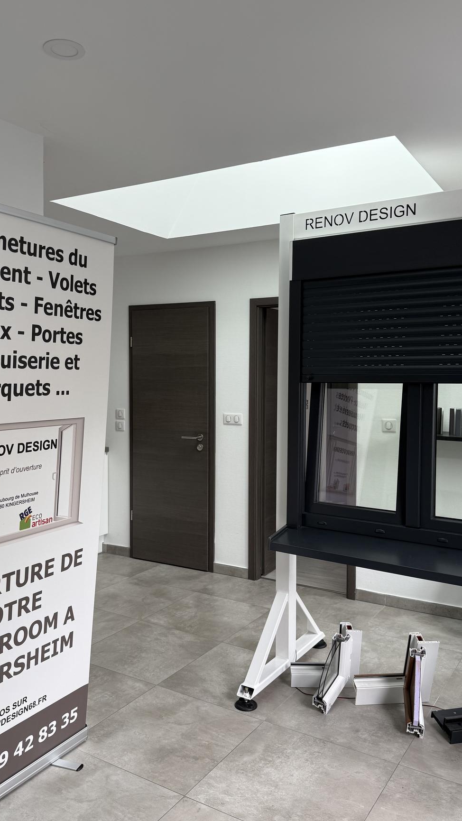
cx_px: 228
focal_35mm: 29
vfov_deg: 66.1
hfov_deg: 40.2
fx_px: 631
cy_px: 414
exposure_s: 1/129
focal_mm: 6.76
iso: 80
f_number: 1.78
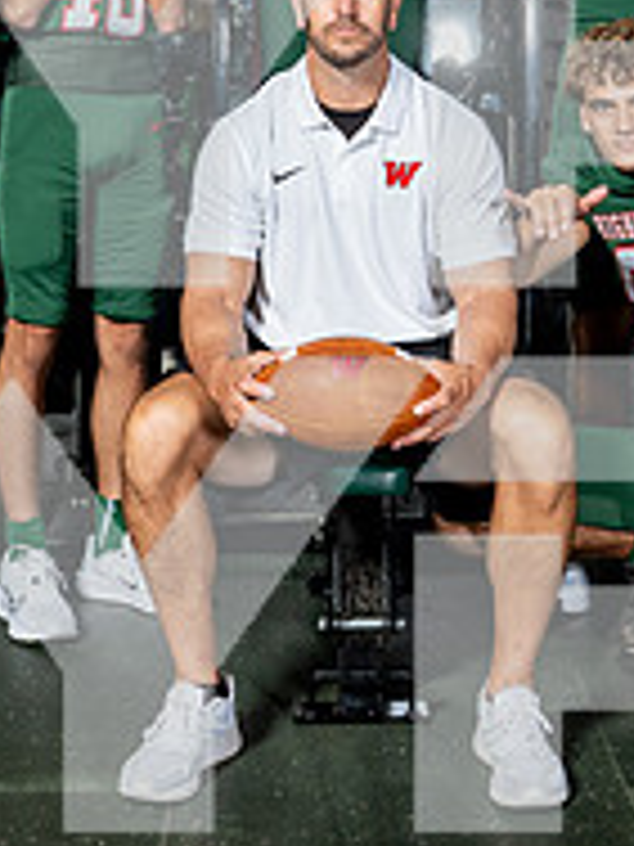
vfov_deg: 25.3
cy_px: 52
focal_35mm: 74
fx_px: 1807
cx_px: 342
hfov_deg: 19.9
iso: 640
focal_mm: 25
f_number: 8
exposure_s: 1/250
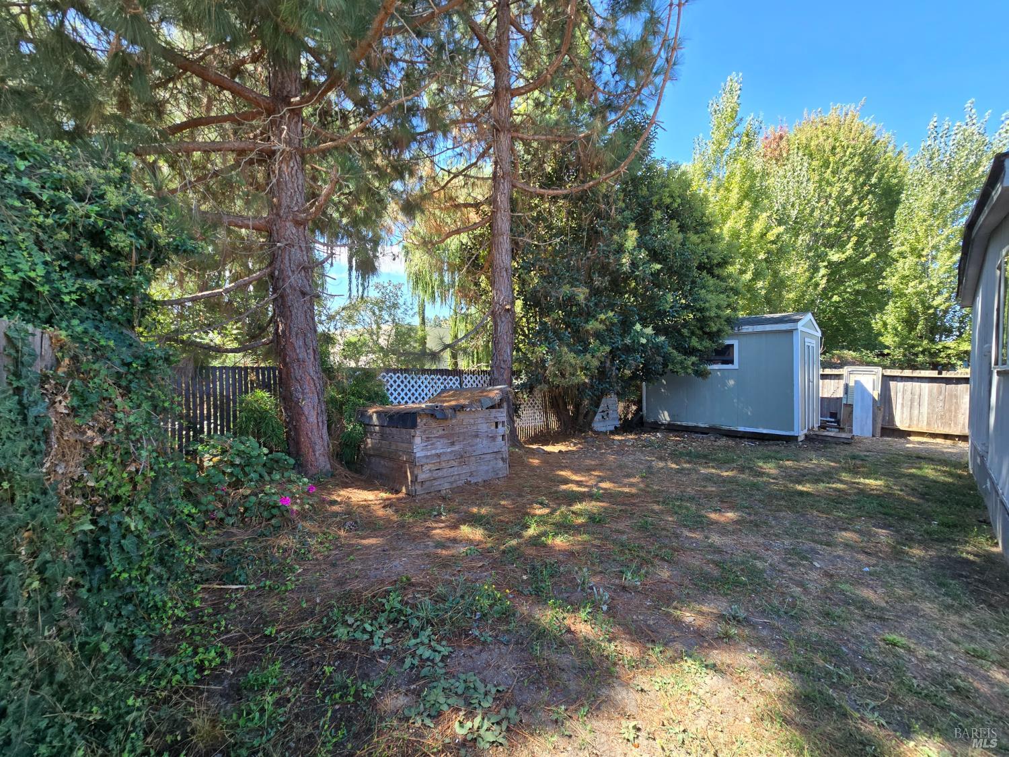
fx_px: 379
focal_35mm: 13
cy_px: 378
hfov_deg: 106.2
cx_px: 504
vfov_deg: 89.9
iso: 50
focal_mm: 2.2
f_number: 2.2
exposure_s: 1/318
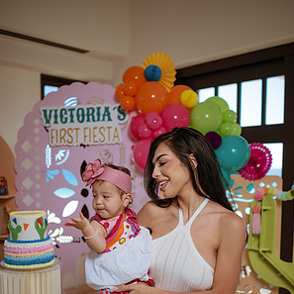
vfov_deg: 36.8
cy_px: 216
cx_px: 147
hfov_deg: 37.6
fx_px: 432
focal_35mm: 45
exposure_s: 1/1250
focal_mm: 35
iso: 160
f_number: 1.8
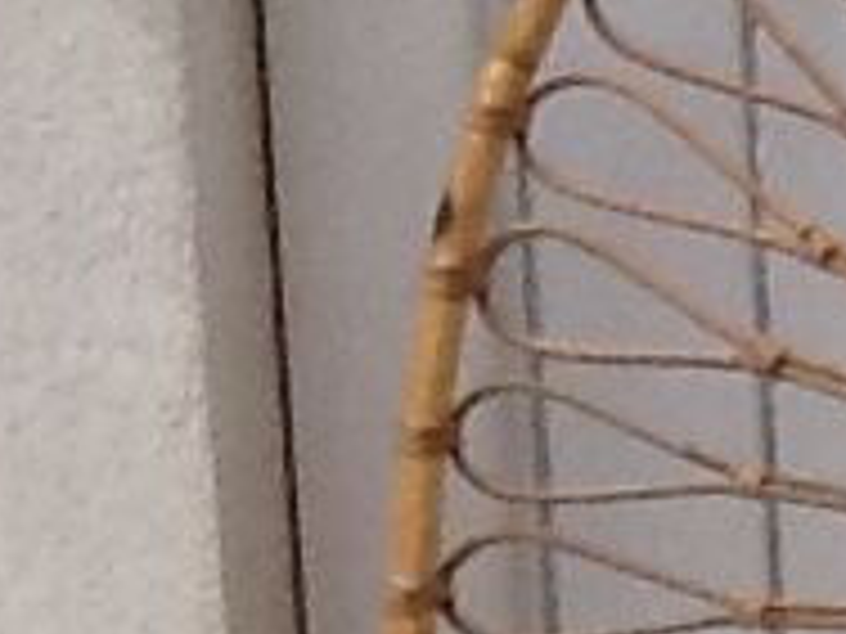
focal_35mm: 225
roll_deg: +1.4
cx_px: 1876
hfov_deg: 8.2
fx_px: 5499
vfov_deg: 6.5
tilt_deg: -13.1
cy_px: 823
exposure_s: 1/1575
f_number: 2.4
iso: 40
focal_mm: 2.03
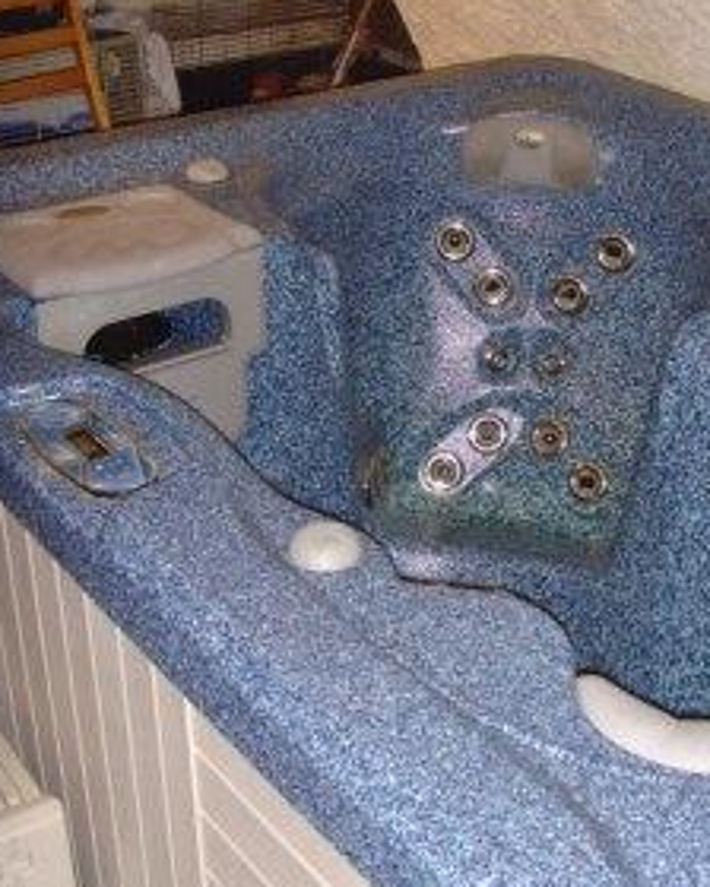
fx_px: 1602
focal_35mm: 61
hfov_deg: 24.9
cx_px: 460
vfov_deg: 30.9
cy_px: 377
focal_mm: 6.6
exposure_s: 1/45
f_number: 3.5
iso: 200
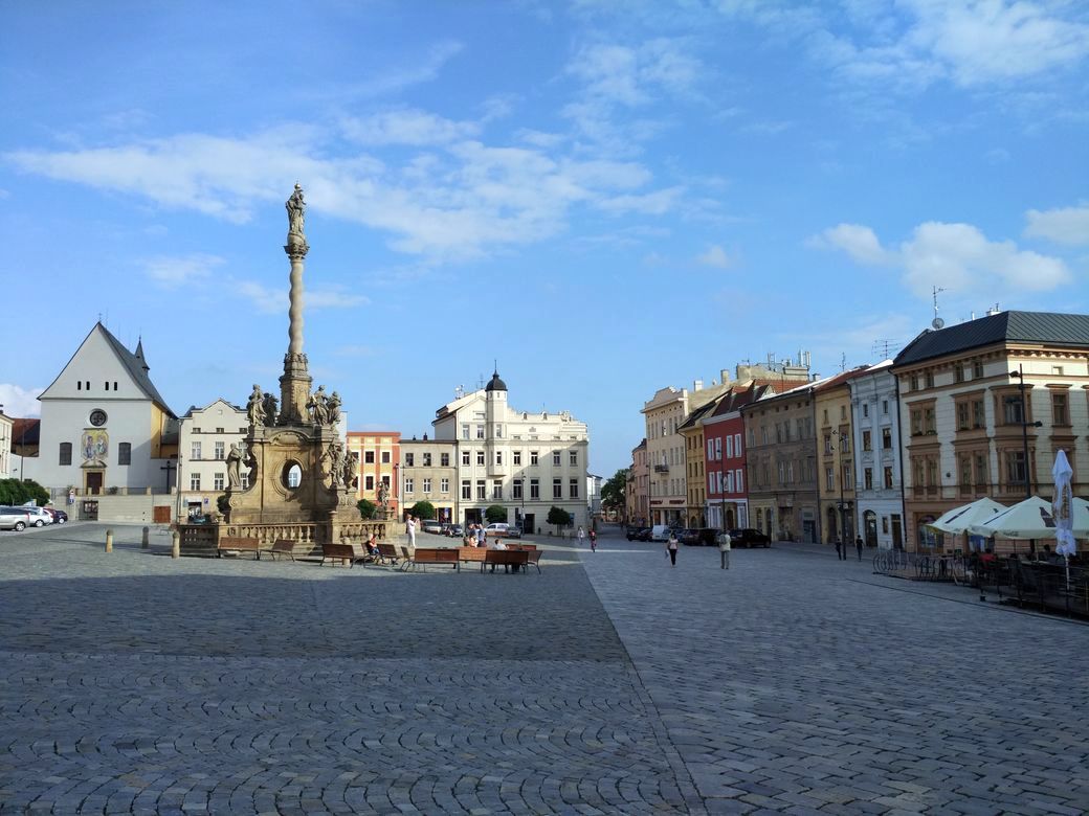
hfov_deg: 60.0
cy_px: 408
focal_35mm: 30
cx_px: 544
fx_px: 944
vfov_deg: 46.8
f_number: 2
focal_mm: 4.12
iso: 100
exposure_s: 1/1170
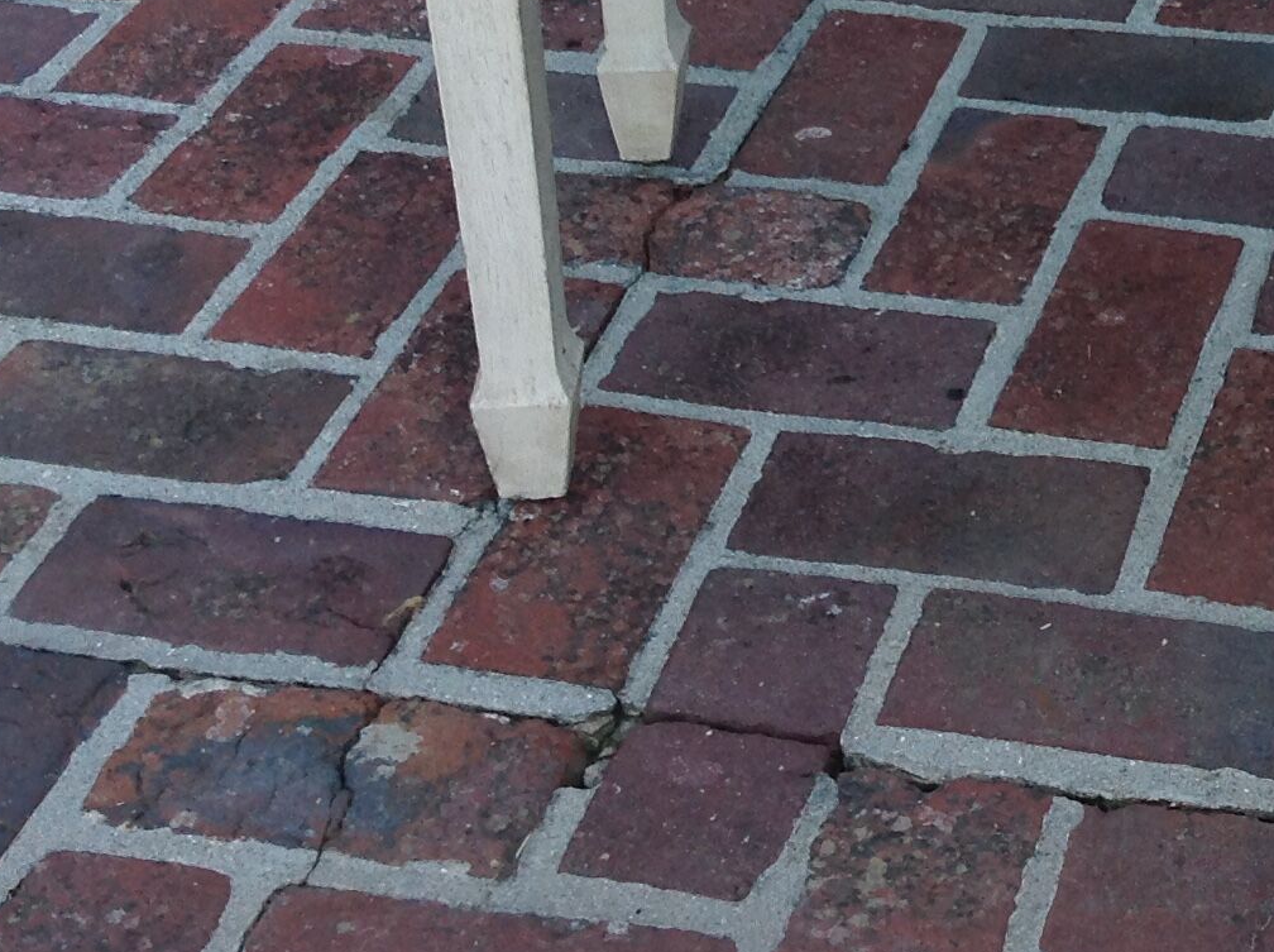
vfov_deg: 15.7
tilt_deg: -24.2
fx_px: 3308
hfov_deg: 21.0
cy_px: -244
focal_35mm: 90
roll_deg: -0.9
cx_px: 1297
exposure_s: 1/392
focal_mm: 4.28
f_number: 2.4
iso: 50
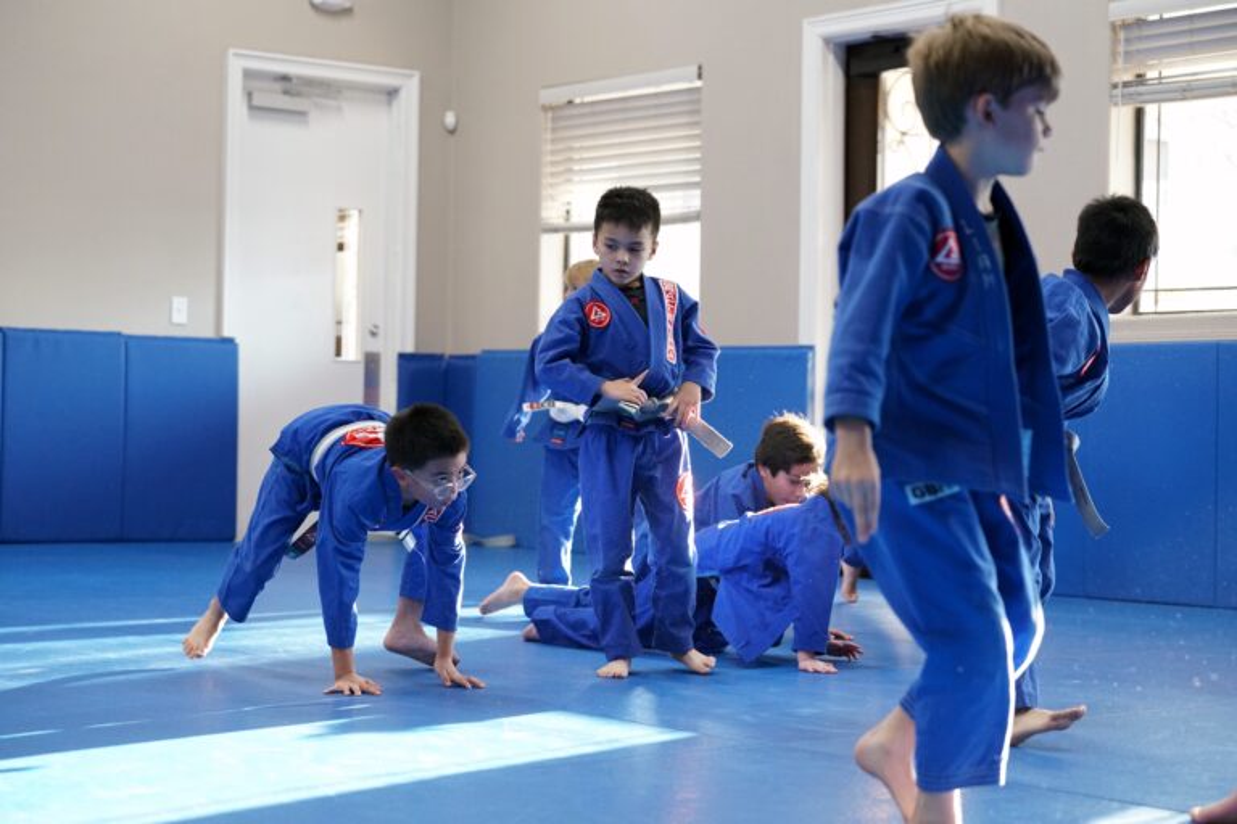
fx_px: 2405
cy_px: 412
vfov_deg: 19.5
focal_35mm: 70
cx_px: 618
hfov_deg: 28.8
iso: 6400
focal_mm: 70
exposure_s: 1/500
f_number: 4
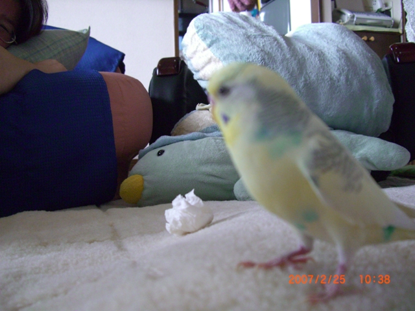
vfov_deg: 37.7
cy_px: 156
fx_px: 456
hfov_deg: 49.0
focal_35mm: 38
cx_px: 208
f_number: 2.8
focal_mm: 7.9
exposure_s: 1/100
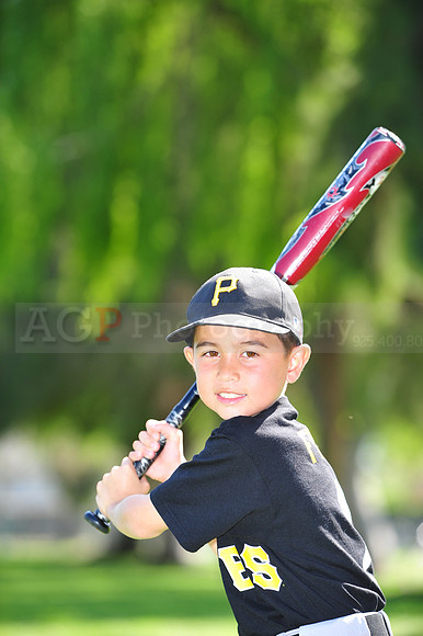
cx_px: 212
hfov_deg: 8.3
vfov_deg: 12.5
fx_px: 2911
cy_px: 318
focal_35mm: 165
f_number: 4.5
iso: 200
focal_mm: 165
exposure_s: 1/250
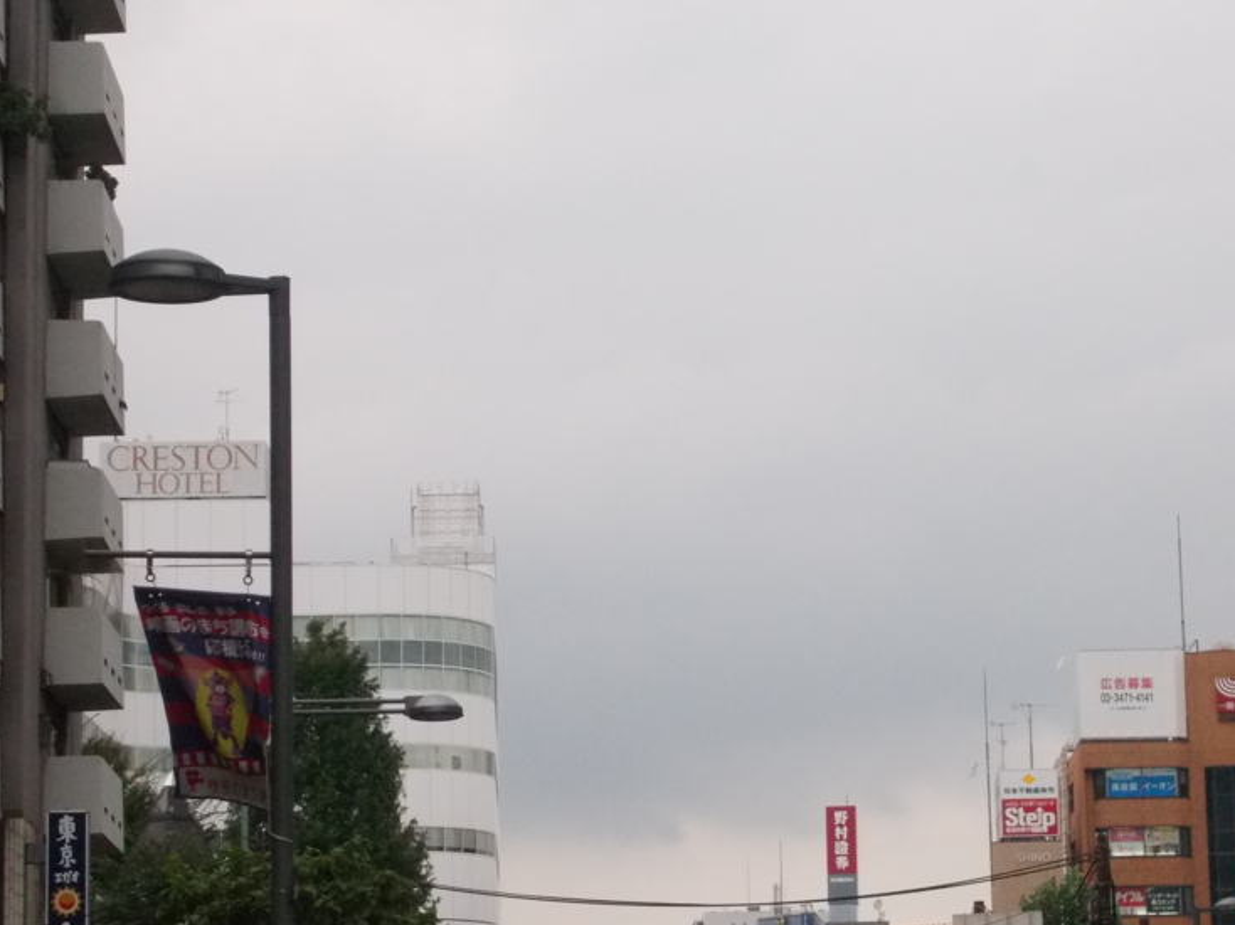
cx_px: 831
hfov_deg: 16.4
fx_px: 4280
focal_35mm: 120
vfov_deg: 12.3
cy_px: 552
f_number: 6.3
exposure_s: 1/400
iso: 400
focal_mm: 15.4
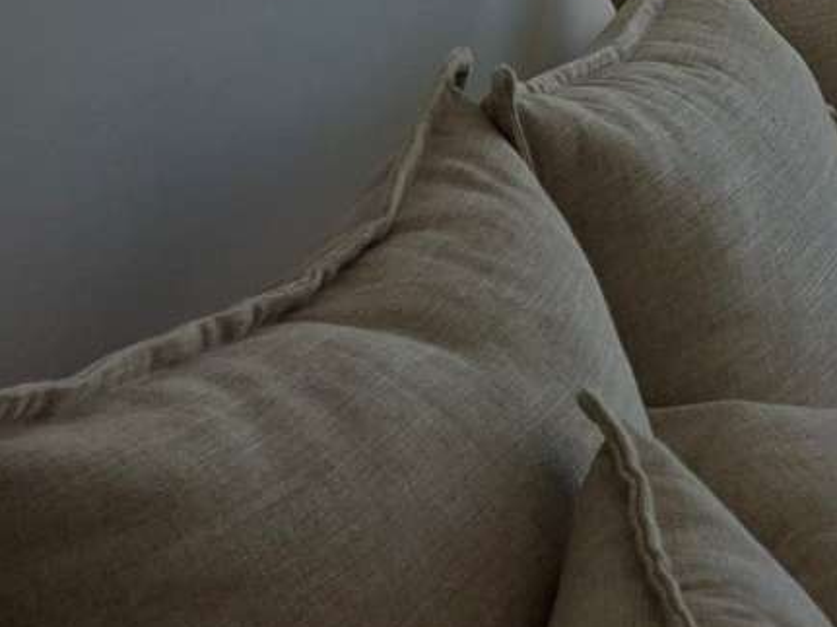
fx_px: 1934
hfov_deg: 19.4
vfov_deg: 16.1
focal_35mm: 80
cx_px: 1439
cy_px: -430
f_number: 1.8
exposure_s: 1/1706
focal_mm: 5.54
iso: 50
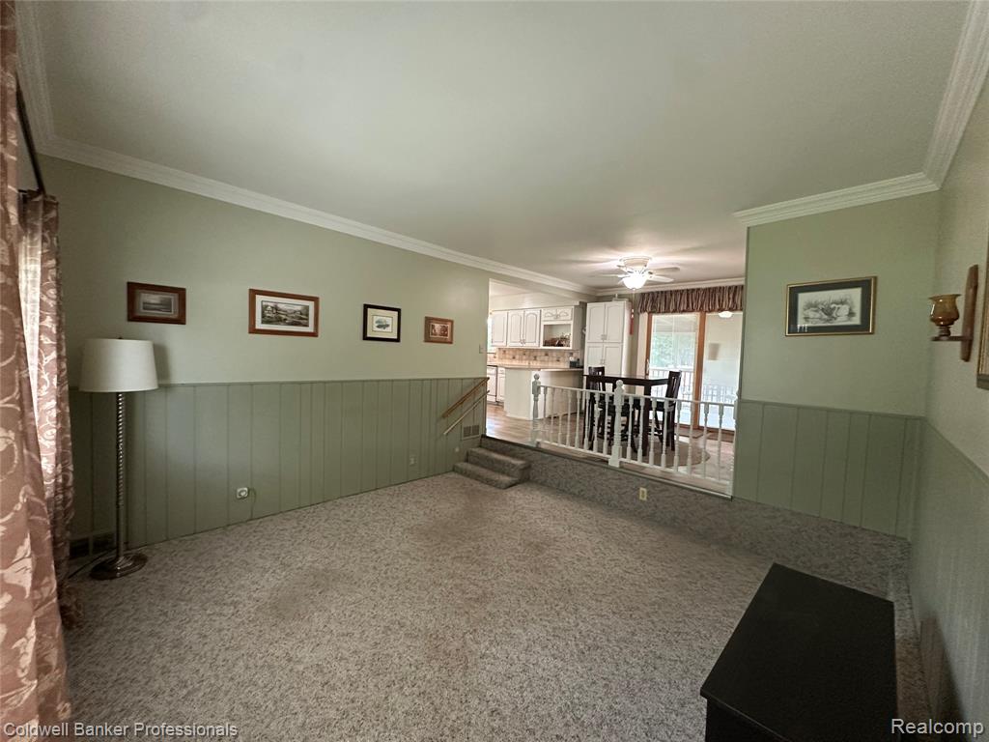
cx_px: 494
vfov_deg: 85.7
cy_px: 371
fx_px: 400
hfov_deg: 102.1
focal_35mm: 14
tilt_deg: -2.1
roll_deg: -2.3
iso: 500
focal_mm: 2.22
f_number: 2.2
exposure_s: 1/60
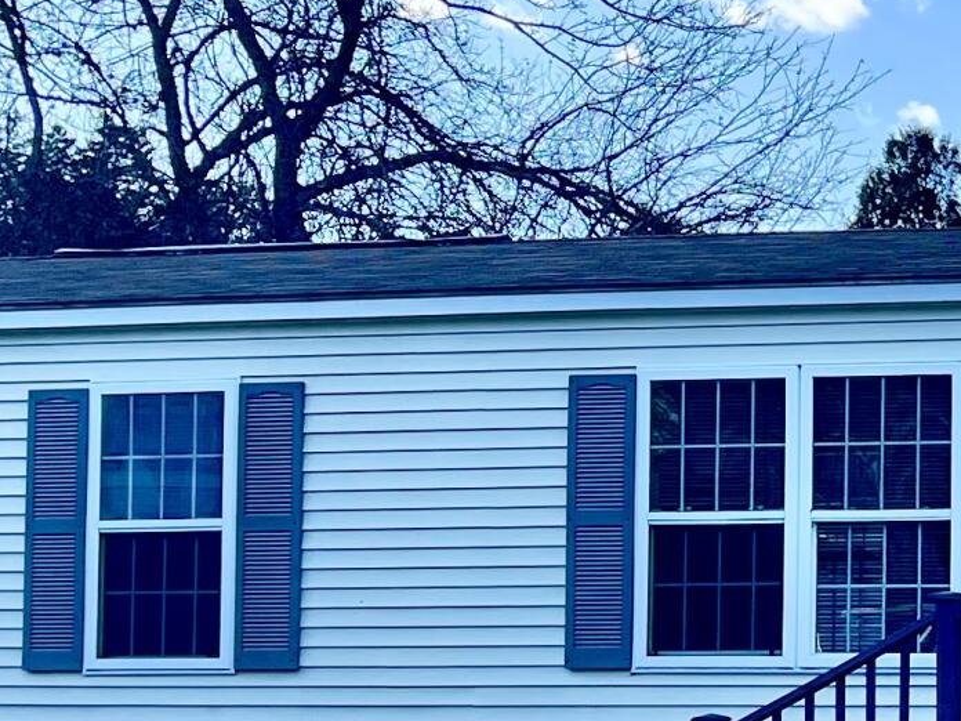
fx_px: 3109
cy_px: 540
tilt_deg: +2.7
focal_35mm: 112
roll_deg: +0.9
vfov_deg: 13.2
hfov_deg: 16.5
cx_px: 1287
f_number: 1.5
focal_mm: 5.7
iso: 50
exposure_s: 1/2841
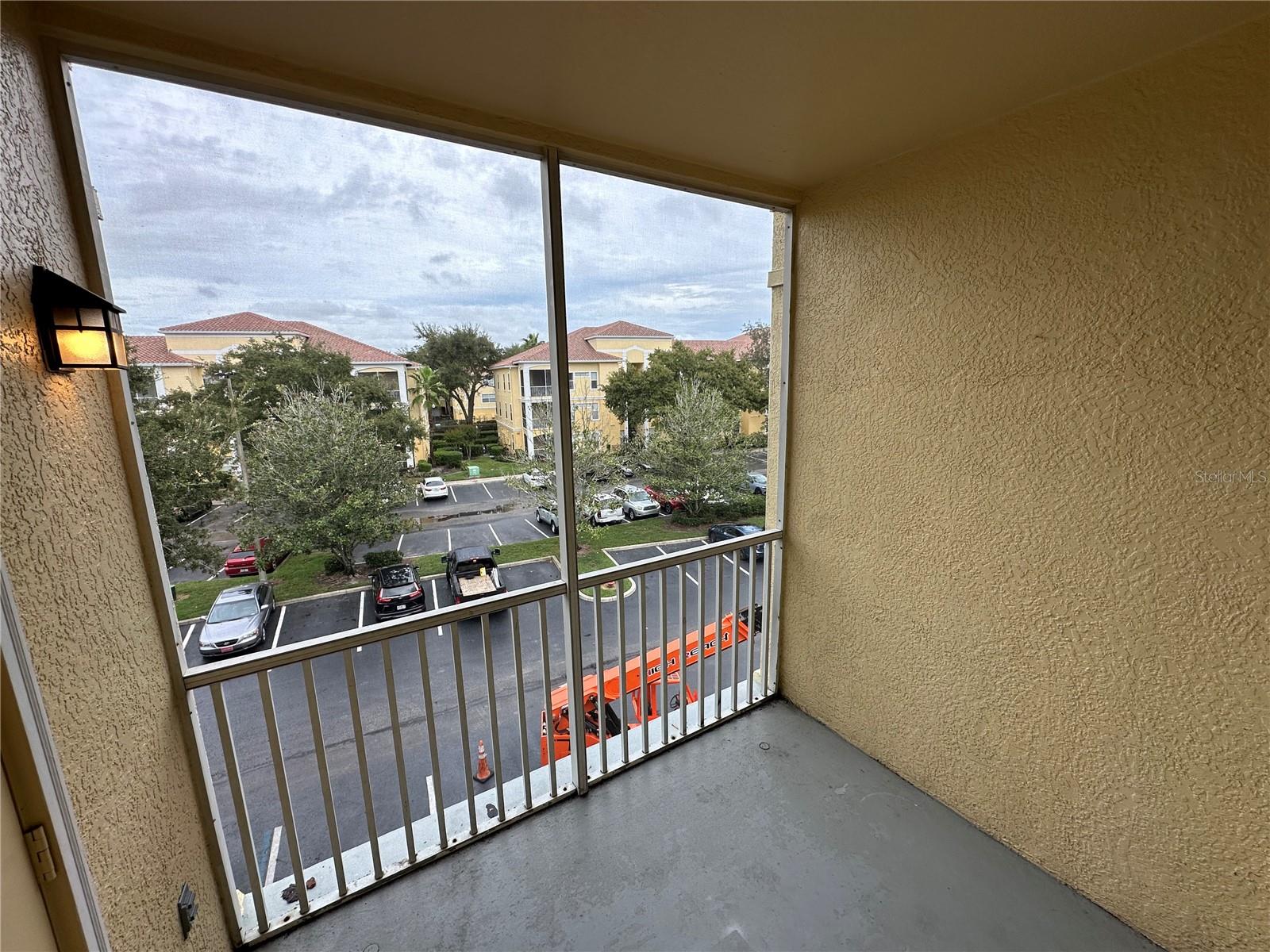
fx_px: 514
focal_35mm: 14
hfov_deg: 102.1
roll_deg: +1.4
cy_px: 476
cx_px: 635
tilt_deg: -10.8
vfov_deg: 85.7
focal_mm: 2.22
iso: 40
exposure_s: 1/389
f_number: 2.2
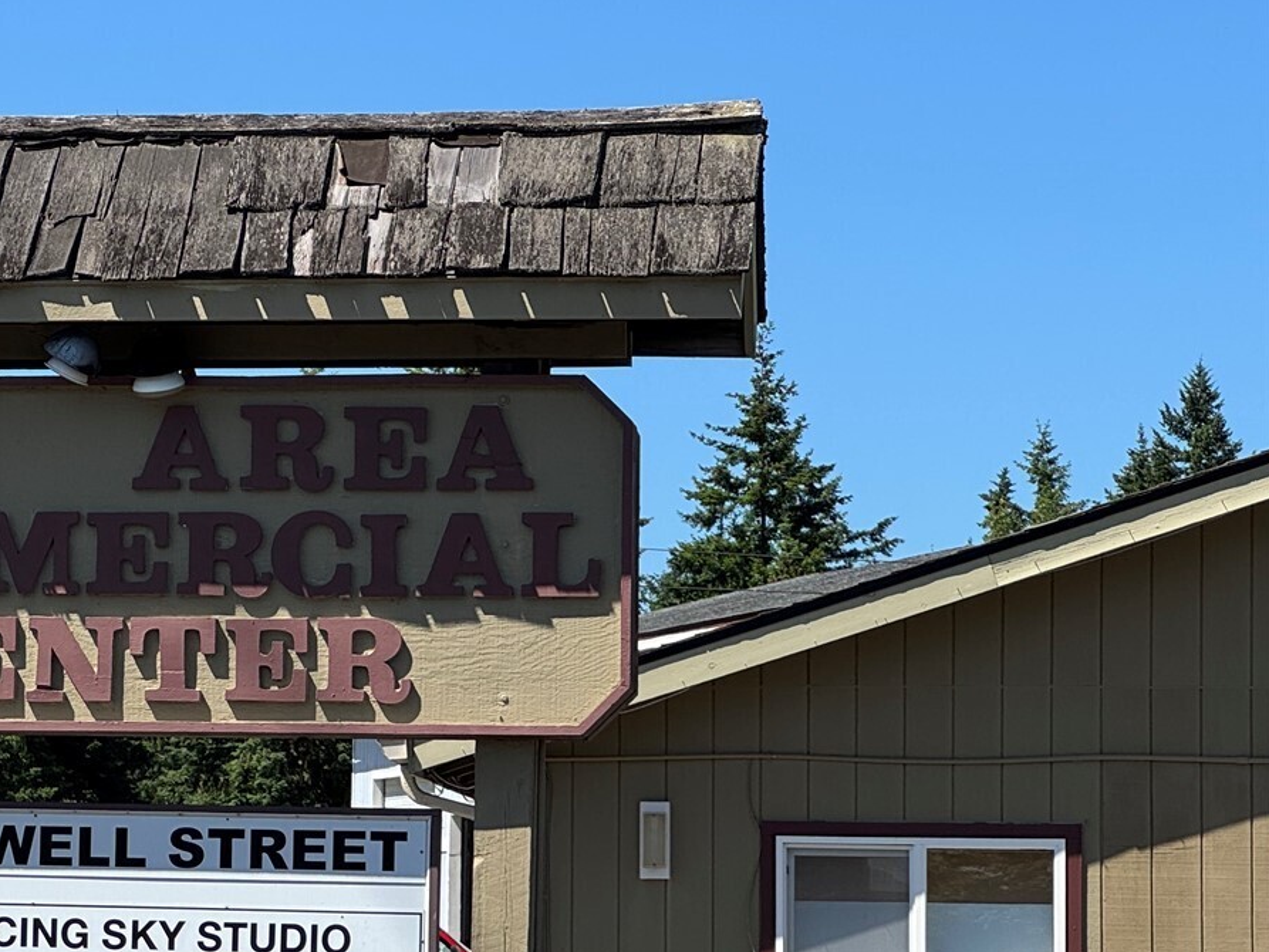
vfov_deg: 10.7
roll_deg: -0.8
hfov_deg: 14.2
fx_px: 5060
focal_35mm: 138
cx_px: 134
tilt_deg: +2.6
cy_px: 777
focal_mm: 9
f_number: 2.8
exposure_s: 1/797
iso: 25
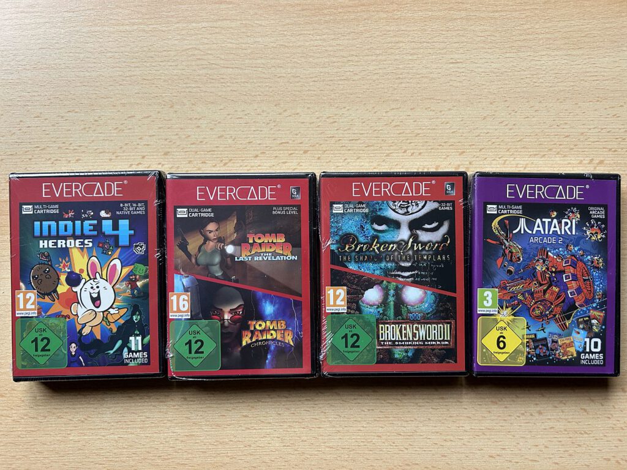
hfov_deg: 67.3
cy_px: 235
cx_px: 314
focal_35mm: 26
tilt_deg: -88.1
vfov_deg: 53.1
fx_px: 471
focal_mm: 5.7
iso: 100
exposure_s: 1/121
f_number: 1.5
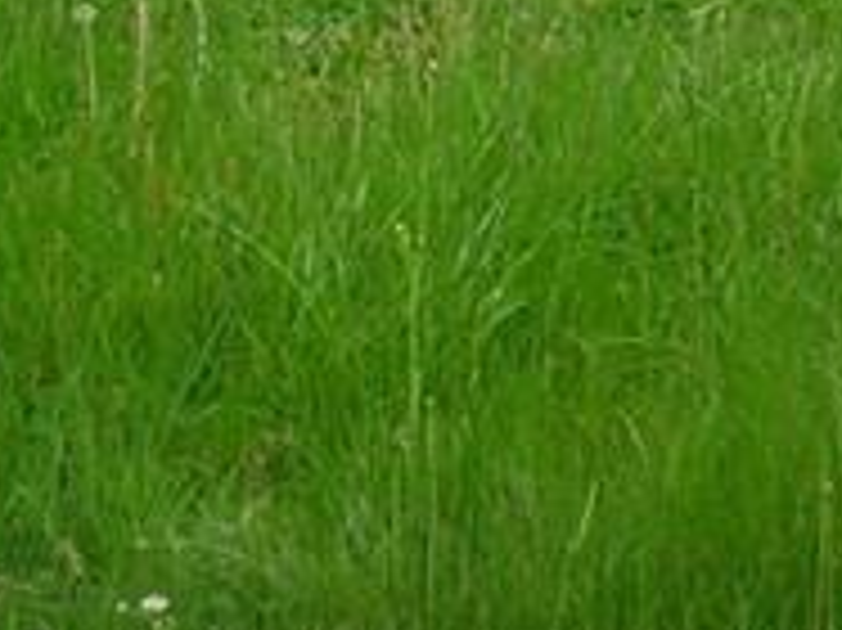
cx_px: 797
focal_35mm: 163
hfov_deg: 12.0
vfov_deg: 8.6
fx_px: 3962
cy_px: -652
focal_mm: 7.8
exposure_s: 1/373
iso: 79
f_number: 2.8
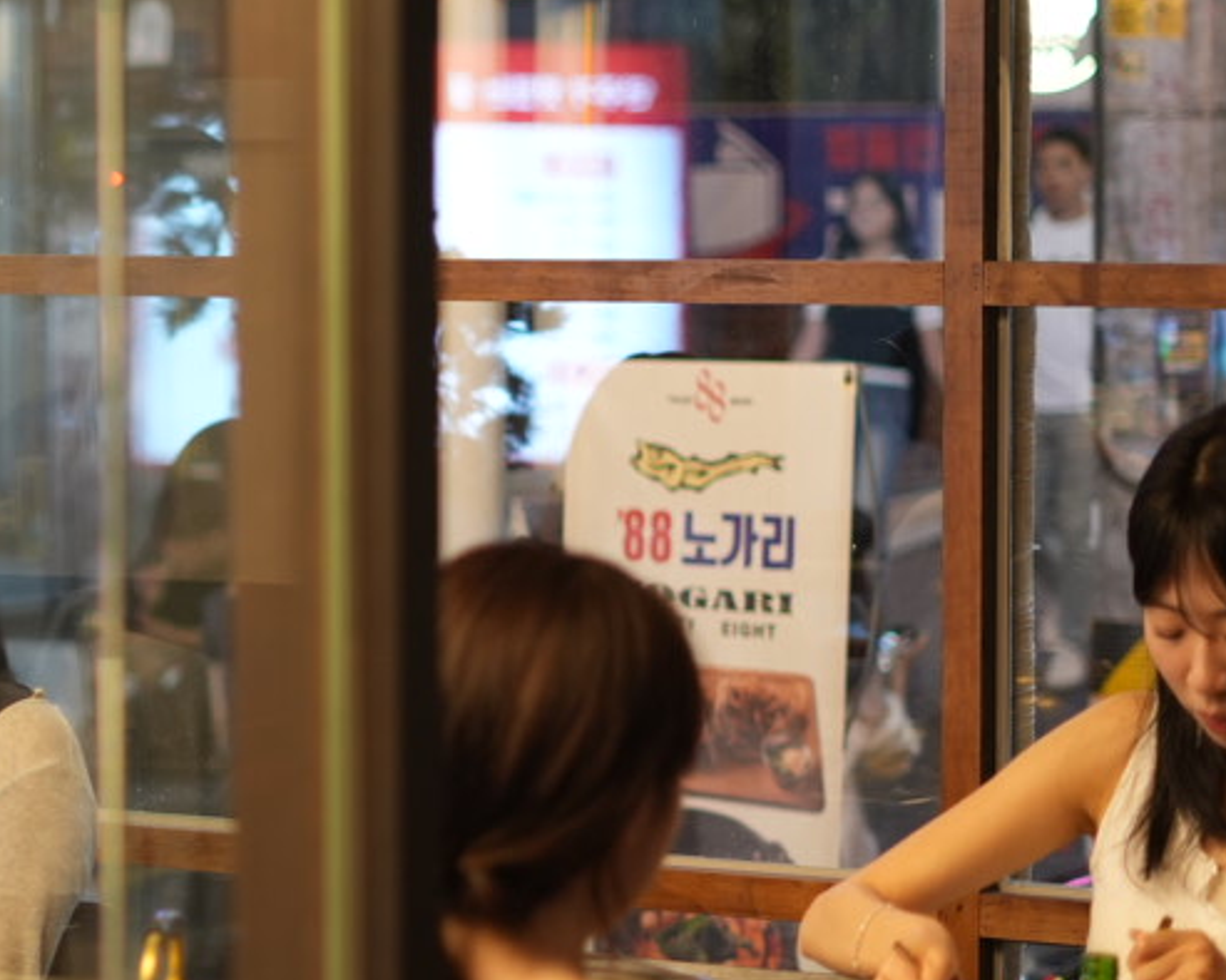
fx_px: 5586
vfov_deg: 10.0
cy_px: 480
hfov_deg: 12.2
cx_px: -244
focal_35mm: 154
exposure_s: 1/60
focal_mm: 50
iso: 500
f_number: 1.8
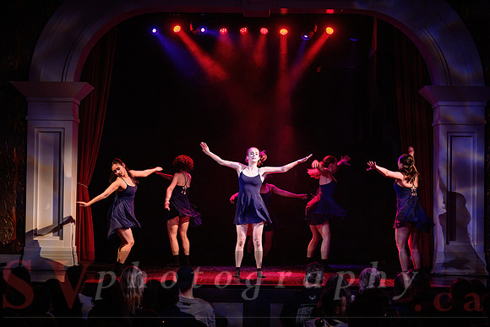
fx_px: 1157
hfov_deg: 23.9
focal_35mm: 85
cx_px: 245
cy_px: 164
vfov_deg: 16.1
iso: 1600
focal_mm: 85
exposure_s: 1/200
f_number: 2.8
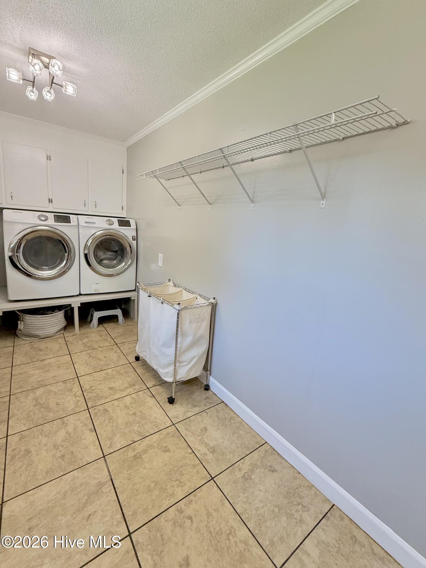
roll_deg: -2.5
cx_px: 213
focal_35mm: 14
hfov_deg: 85.7
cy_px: 284
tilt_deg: -11.7
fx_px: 230
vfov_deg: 102.1
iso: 250
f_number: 2.2
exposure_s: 1/120
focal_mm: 2.22
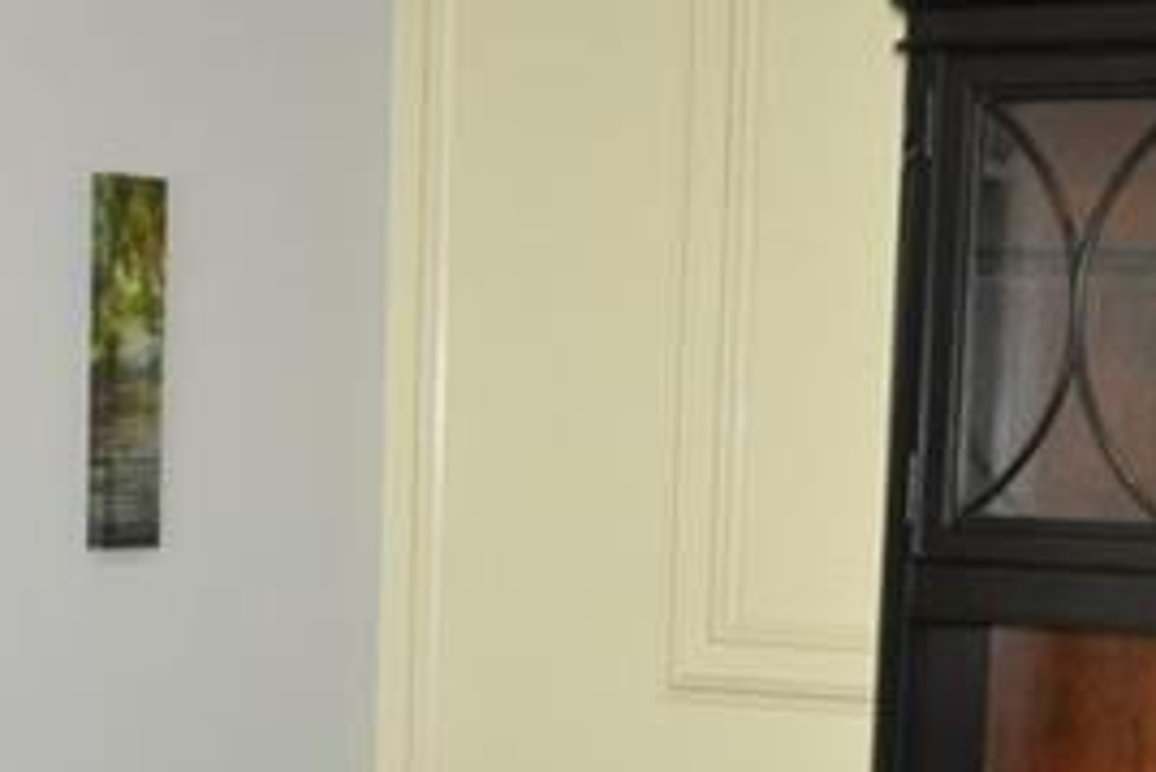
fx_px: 3309
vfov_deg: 12.9
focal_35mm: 103
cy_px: 1016
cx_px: 380
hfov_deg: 19.7
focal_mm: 18
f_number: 3.5
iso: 800
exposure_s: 1/60
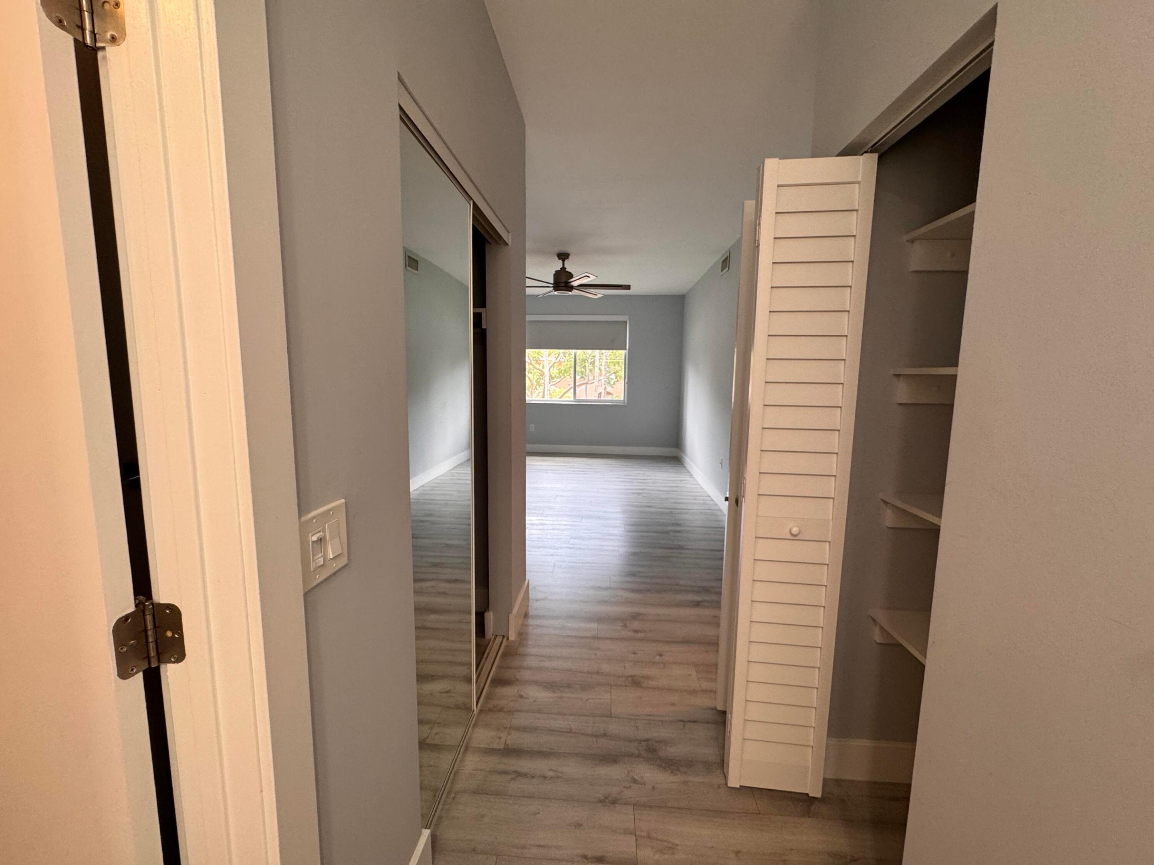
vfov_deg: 85.7
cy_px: 432
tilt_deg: -6.3
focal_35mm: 14
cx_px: 577
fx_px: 467
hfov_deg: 102.1
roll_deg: -2.0
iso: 160
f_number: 2.2
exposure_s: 1/120
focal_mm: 2.22
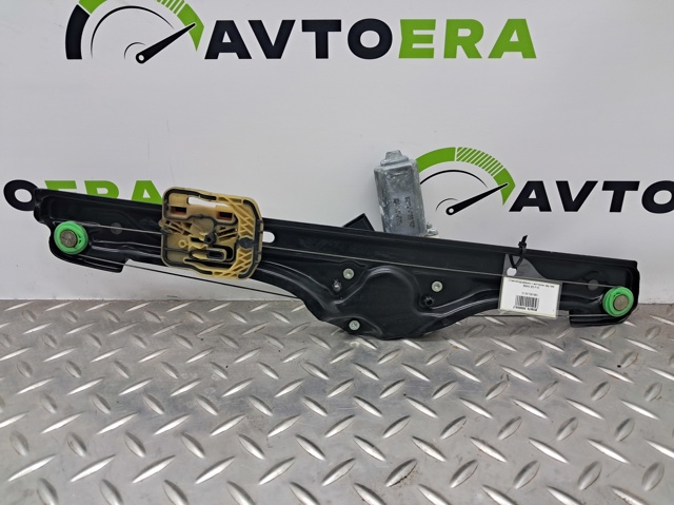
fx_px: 525
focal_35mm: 27
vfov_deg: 51.3
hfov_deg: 65.4
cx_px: 337
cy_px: 252
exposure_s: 1/50
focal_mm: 4
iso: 125
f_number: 1.8
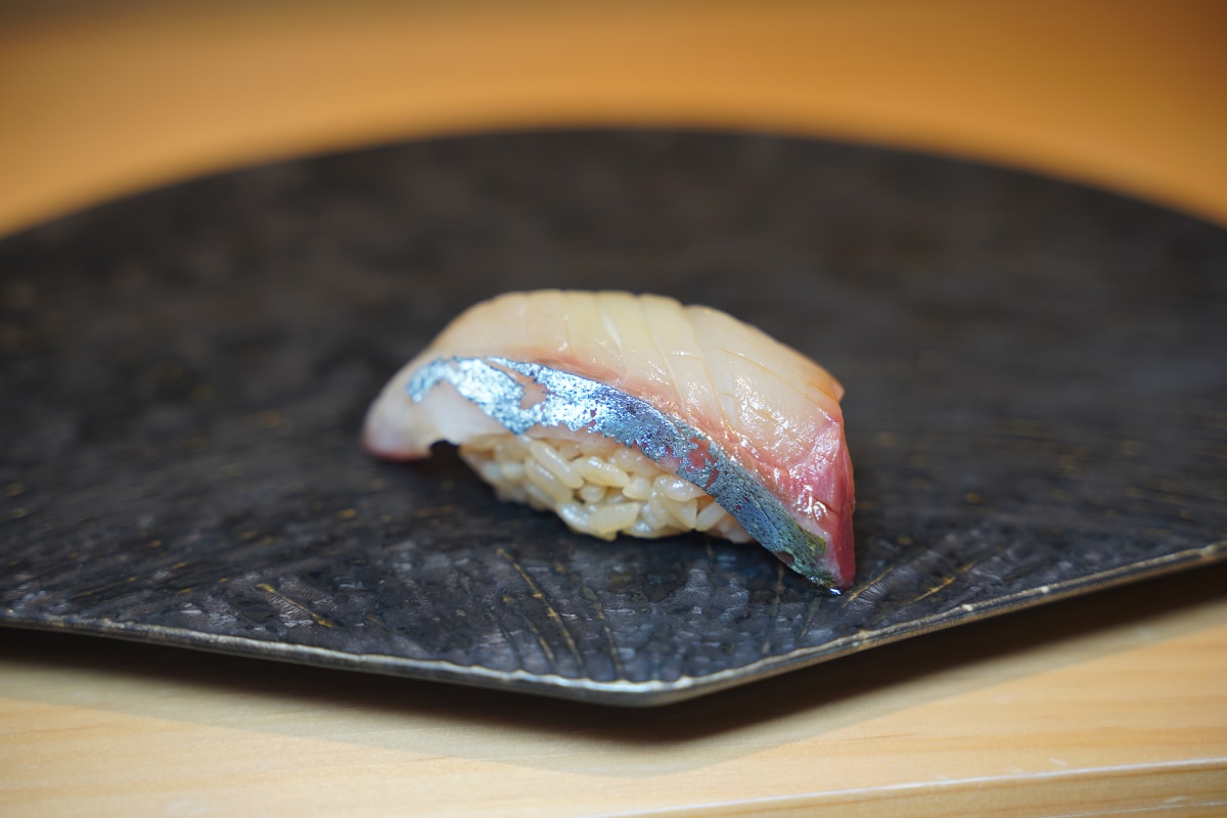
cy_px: 409
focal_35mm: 75
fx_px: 2556
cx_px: 614
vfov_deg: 18.2
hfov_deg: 27.0
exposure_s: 1/80
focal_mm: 75
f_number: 4
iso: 125
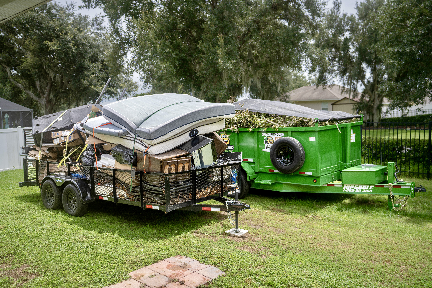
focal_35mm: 31
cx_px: 216
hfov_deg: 60.3
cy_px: 144
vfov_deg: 42.3
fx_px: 372
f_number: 2.8
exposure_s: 1/2500
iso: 250
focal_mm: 31
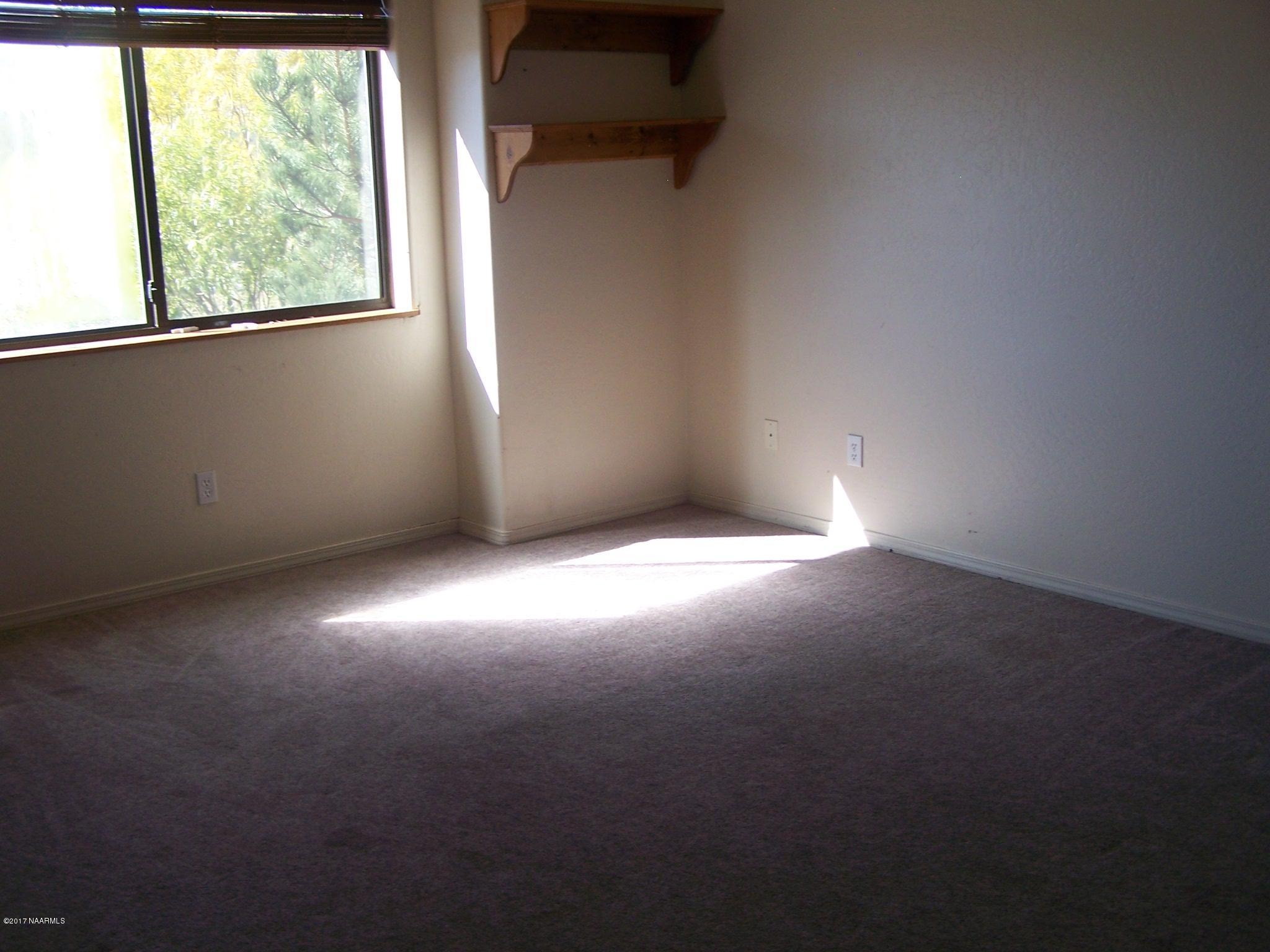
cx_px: 635
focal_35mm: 38
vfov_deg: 37.7
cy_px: 476
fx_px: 1394
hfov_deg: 49.0
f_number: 2.8
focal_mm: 6.3
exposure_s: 1/100
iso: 80
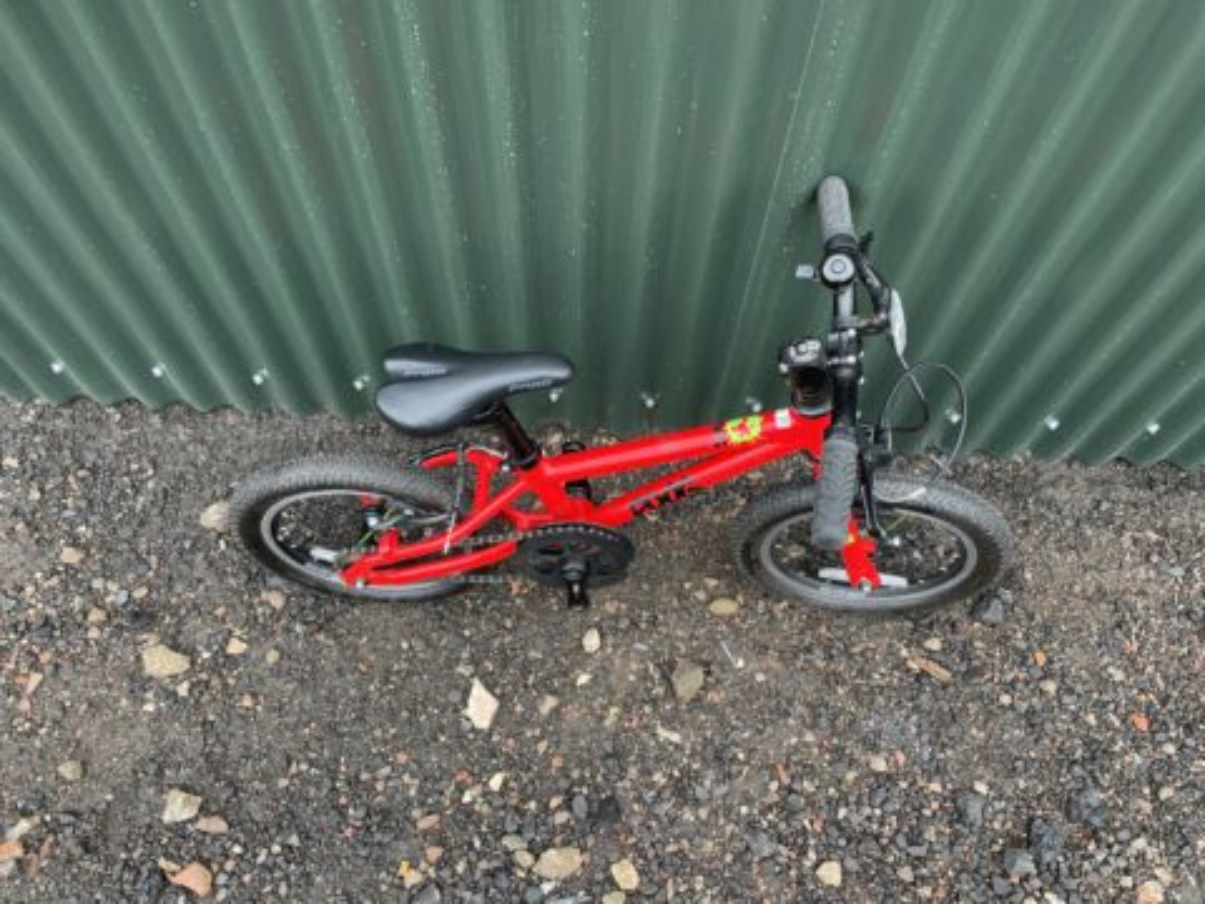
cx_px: 602
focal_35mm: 26
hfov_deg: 67.3
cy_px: 452
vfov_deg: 53.1
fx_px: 905
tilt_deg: -64.4
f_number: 1.6
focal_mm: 4.2
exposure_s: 1/121
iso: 40
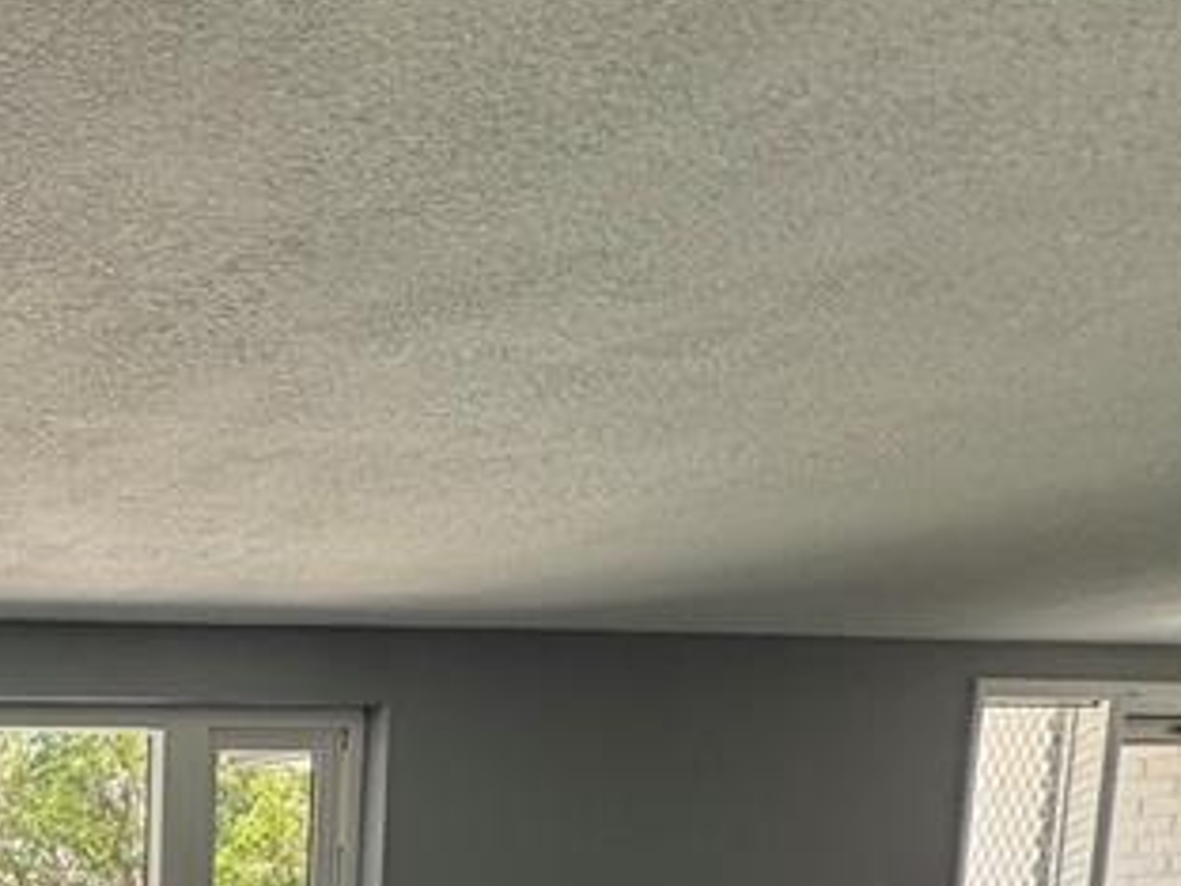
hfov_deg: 30.5
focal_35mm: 46
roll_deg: -0.2
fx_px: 1569
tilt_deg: -6.1
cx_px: -428
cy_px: 1155
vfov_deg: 26.6
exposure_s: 1/109
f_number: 2.2
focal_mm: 2.22
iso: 40
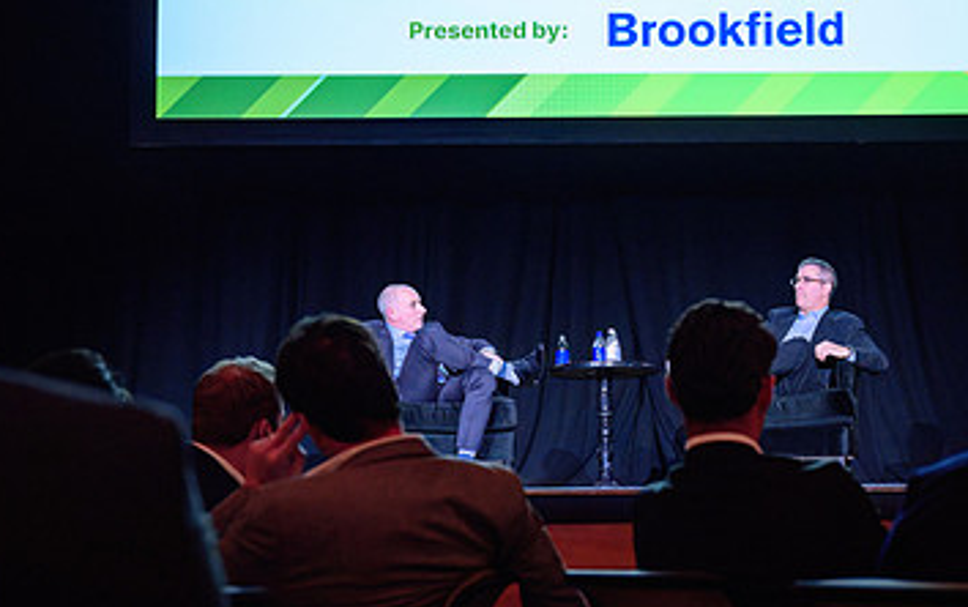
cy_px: 327
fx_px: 2060
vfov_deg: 16.8
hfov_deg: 26.3
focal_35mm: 78
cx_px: 623
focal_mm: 46
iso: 1600
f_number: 2.8
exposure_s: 1/125
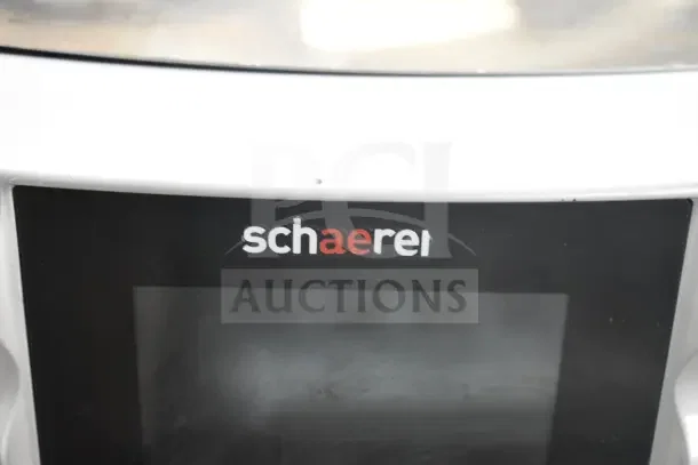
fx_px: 1164
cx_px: 349
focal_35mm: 60
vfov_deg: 22.6
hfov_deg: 33.4
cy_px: 232
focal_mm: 40
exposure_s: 1/60
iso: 2200
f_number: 5
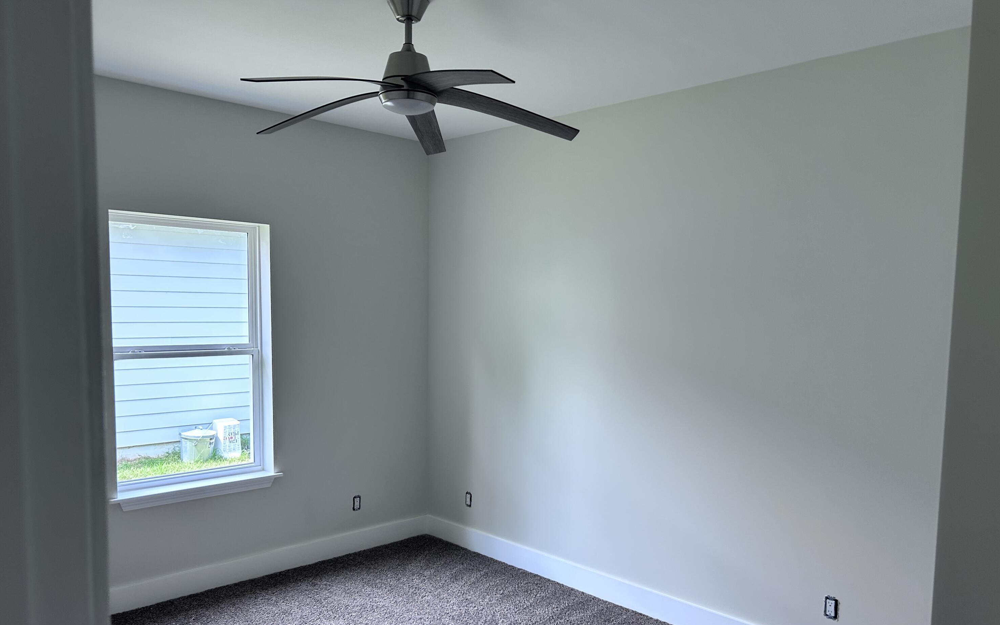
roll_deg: -1.9
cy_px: 370
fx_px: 763
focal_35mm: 28
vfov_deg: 44.4
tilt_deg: -6.1
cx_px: 494
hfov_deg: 66.5
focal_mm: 5.7
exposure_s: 1/143
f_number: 1.5
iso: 64
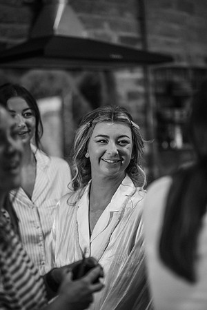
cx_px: 104
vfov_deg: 23.9
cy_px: 155
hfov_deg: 16.1
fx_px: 733
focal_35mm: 85
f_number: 1.8
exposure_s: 1/200
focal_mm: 85
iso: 140
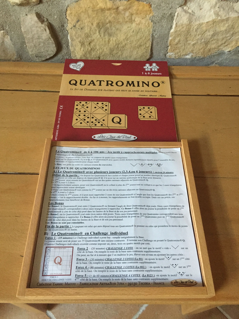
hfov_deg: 48.2
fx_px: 267
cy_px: 160
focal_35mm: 29
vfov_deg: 61.7
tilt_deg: -57.6
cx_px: 120
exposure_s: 1/25
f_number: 2.2
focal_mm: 4.15
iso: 250
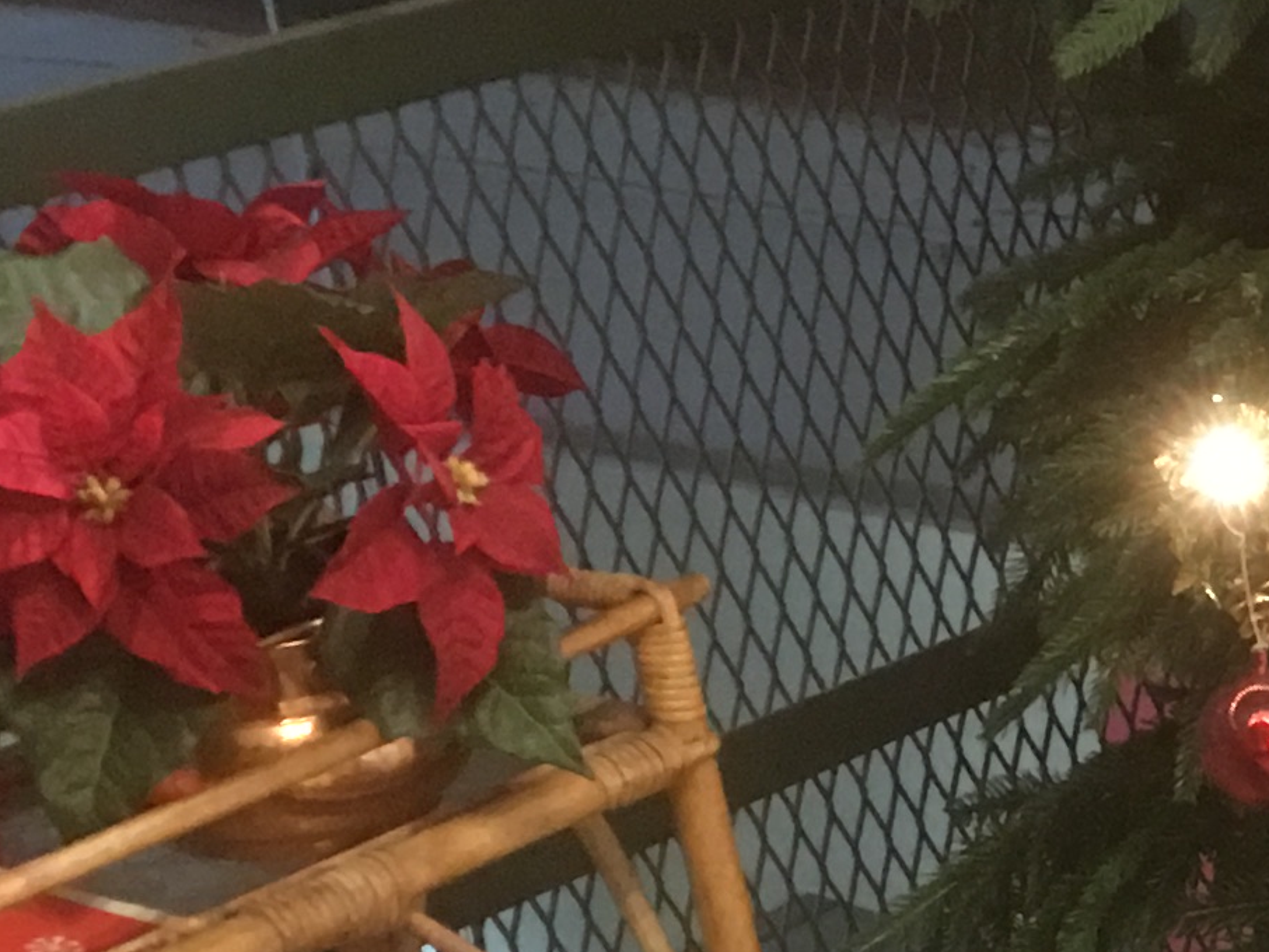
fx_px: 4730
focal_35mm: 129
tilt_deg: -25.1
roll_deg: +1.6
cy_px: 1319
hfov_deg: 13.7
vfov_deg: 11.1
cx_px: 2249
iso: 125
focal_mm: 4.15
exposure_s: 1/8
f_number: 2.2
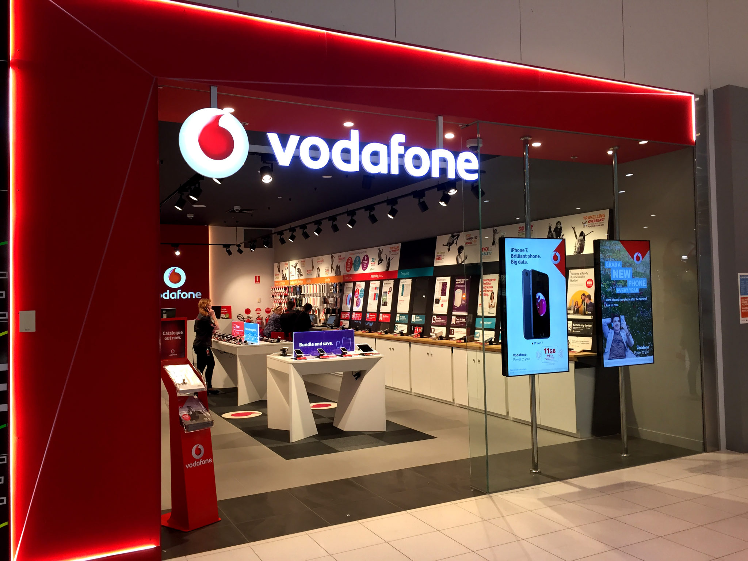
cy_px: 280
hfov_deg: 61.7
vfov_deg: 48.2
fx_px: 627
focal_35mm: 29
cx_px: 374
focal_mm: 4.15
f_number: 2.2
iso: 32
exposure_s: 1/33
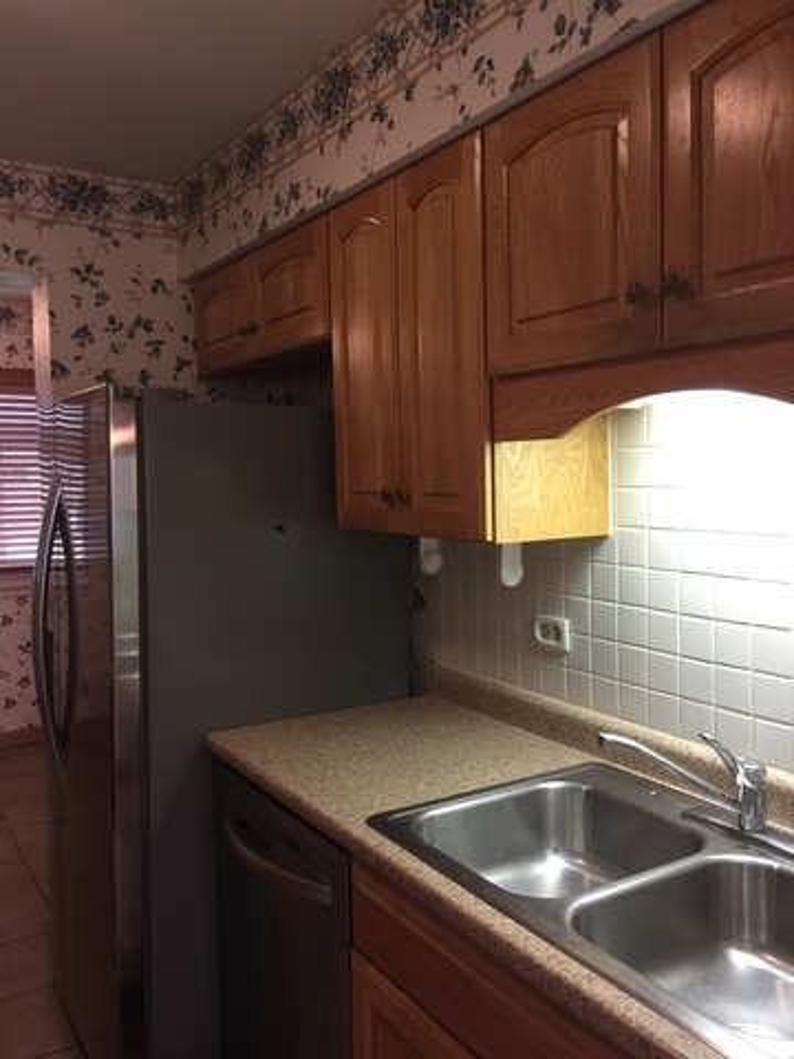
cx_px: 397
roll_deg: +1.0
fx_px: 887
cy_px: 530
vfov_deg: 61.7
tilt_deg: -3.0
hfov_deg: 48.2
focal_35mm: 29
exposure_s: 1/15
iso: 80
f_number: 2.2
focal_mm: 4.15
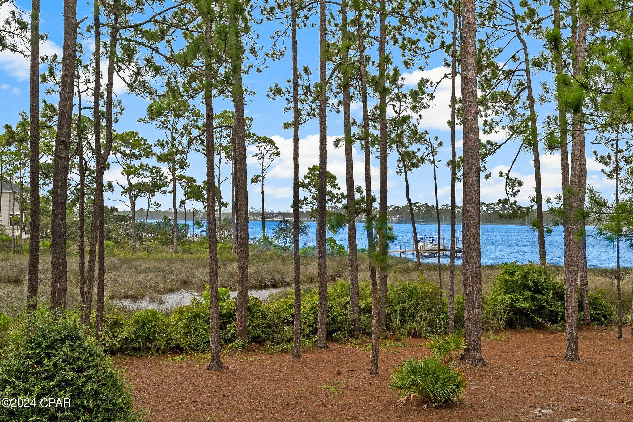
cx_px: 316
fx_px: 633
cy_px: 211
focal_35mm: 36
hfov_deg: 53.1
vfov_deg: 36.9
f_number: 8
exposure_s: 1/320
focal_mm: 24
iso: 400
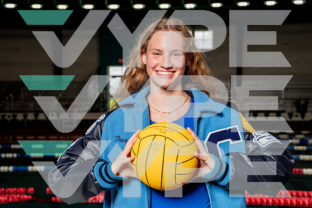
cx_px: 156
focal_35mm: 60
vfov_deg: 22.6
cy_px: 104
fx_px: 520
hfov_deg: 33.4
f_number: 6.3
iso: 400
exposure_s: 1/250
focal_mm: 60
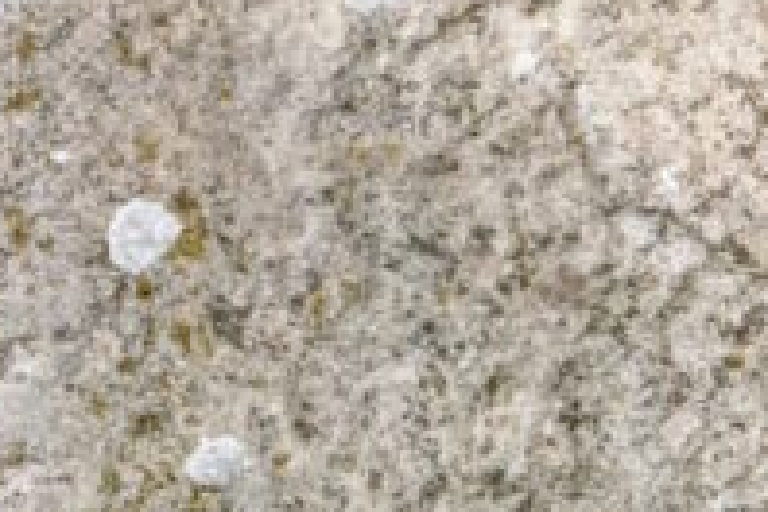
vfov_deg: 7.4
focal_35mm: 186
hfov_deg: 10.6
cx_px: -462
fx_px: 3968
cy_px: 64
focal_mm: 24
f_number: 5.6
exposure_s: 1/140
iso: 320
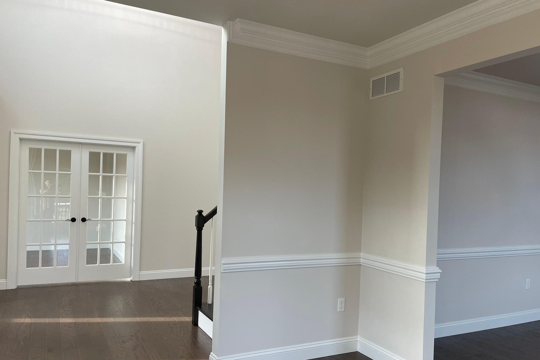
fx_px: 420
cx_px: 265
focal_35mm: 28
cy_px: 202
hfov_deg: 65.5
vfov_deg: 46.3
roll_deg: -1.1
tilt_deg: -2.1
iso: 64
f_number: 1.6
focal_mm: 4.2
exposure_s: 1/120
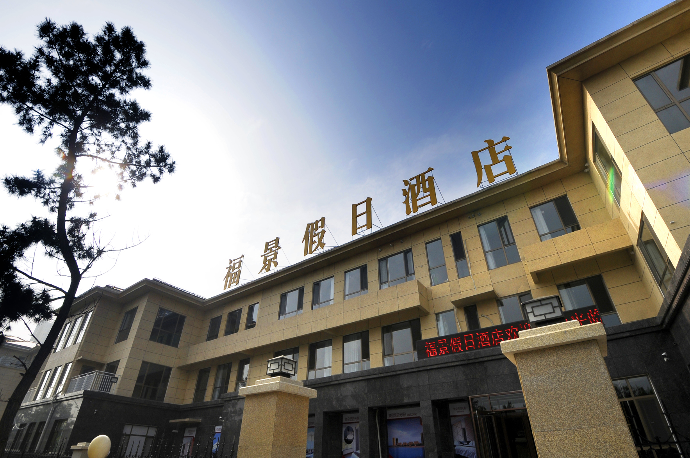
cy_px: 229
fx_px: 287
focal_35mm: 15
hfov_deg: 100.5
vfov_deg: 77.2
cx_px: 345
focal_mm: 10
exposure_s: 1/640
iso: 200
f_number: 9
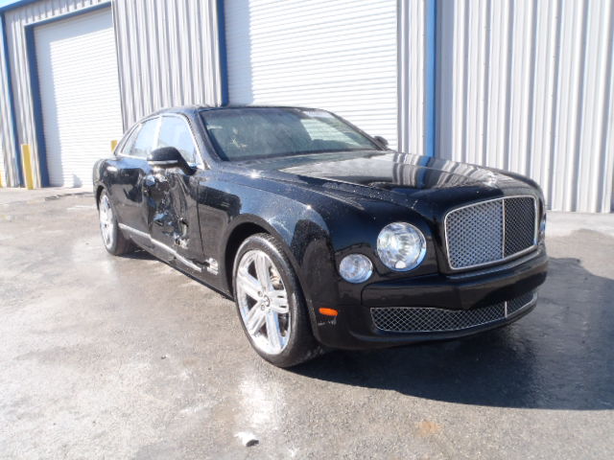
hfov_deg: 63.4
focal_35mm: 28
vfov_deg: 49.7
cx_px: 307
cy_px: 230
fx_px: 497
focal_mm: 5
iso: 80
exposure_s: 1/250
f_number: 4.5
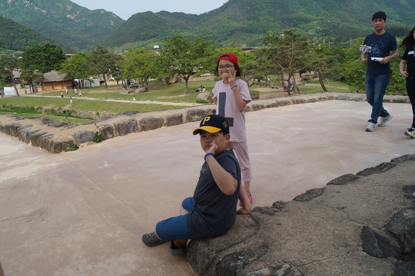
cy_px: 138
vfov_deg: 43.5
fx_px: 345
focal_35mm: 30
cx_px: 208
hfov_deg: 62.0
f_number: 8
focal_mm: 20
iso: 100
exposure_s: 1/320
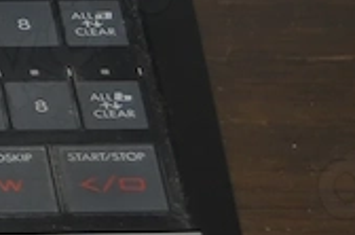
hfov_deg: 4.5
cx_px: -688
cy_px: 0
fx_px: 4386
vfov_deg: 3.1
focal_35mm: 446
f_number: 5.6
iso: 125
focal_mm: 50
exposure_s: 1/60
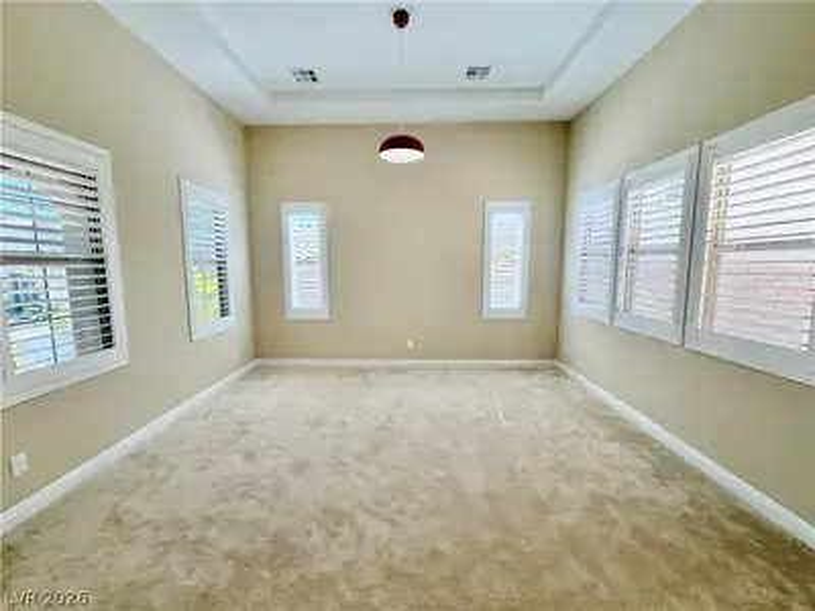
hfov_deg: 102.1
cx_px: 408
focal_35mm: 14
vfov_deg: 85.7
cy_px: 306
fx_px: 330
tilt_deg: -6.6
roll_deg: +1.3
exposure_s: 1/120
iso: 64
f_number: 2.2
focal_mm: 2.22
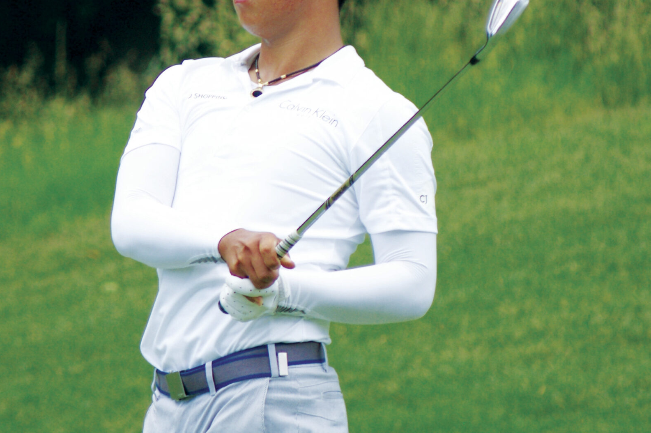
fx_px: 7878
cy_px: 88
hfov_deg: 4.7
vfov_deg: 3.1
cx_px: 264
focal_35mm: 436
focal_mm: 180
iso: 400
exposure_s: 1/350
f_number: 6.7
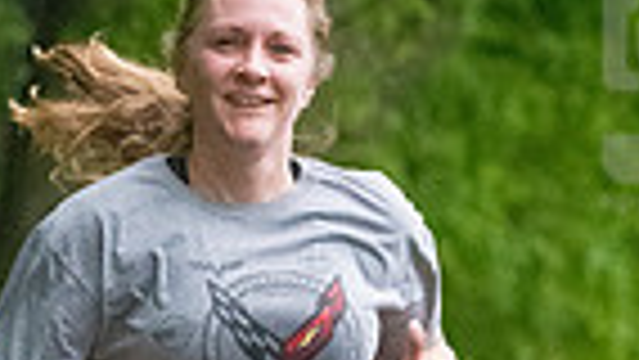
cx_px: 214
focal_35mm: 869
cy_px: 567
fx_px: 14730
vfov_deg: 1.4
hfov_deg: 2.5
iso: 6400
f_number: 5.6
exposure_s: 1/1250
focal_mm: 175
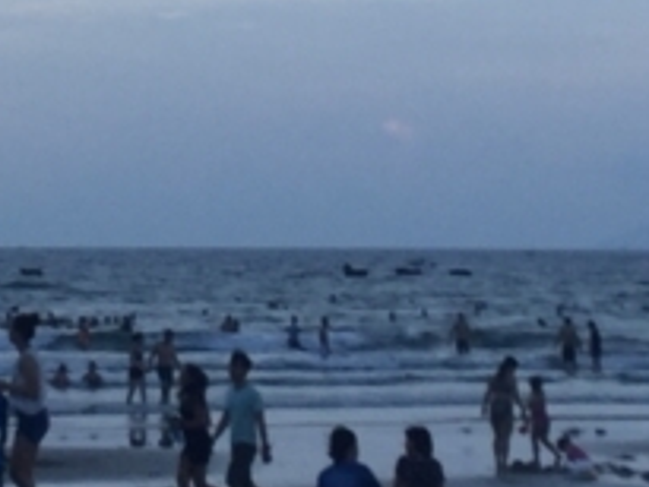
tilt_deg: +12.1
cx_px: 3
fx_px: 2720
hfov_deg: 13.4
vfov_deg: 9.8
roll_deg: -1.2
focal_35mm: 145
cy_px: -357
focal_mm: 4.15
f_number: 2.2
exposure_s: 1/494
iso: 32
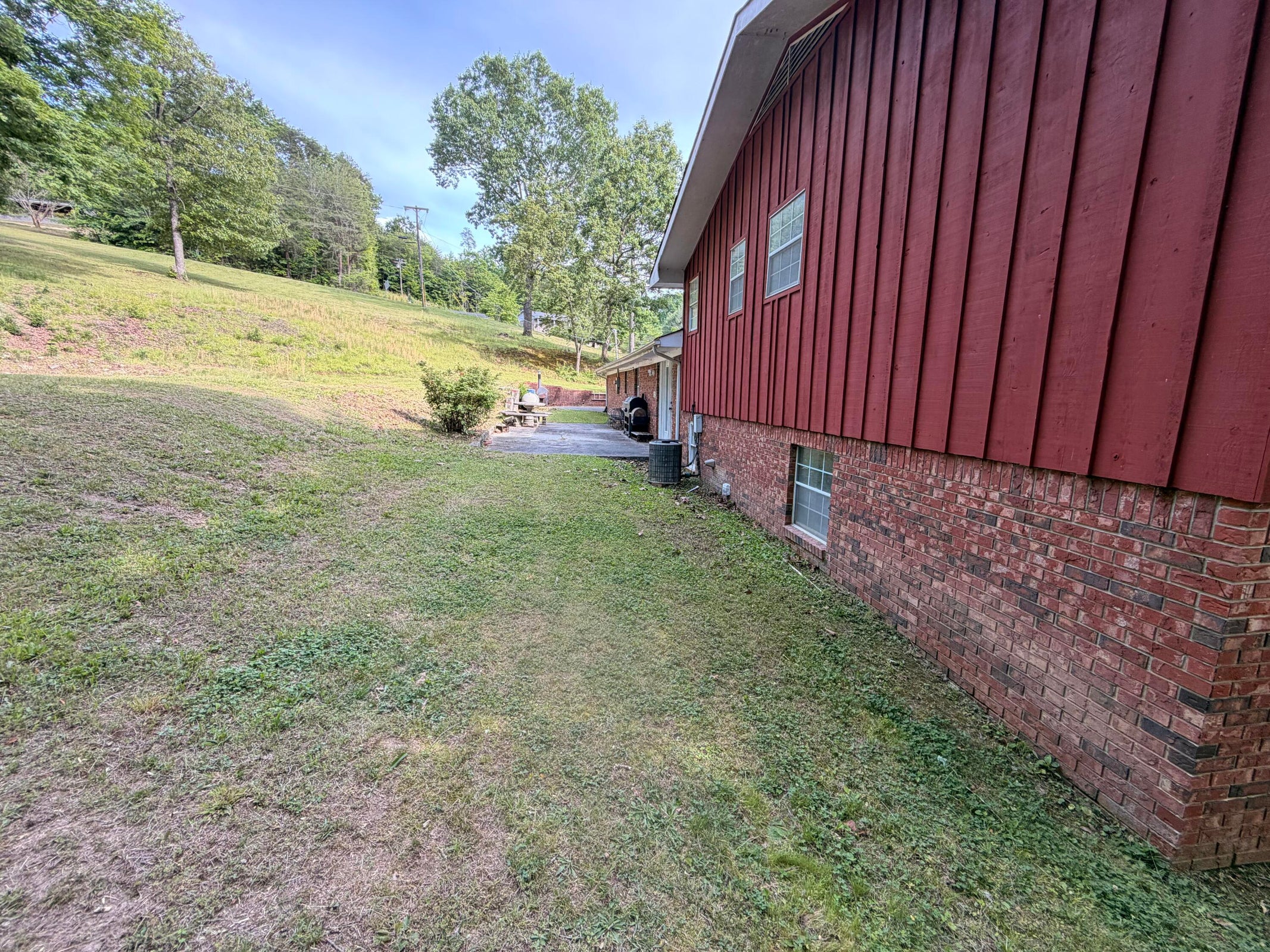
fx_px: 514
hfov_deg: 102.1
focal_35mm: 14
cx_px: 635
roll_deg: -1.2
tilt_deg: -13.0
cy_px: 476
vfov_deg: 85.7
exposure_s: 1/121
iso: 50
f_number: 2.2
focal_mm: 2.22
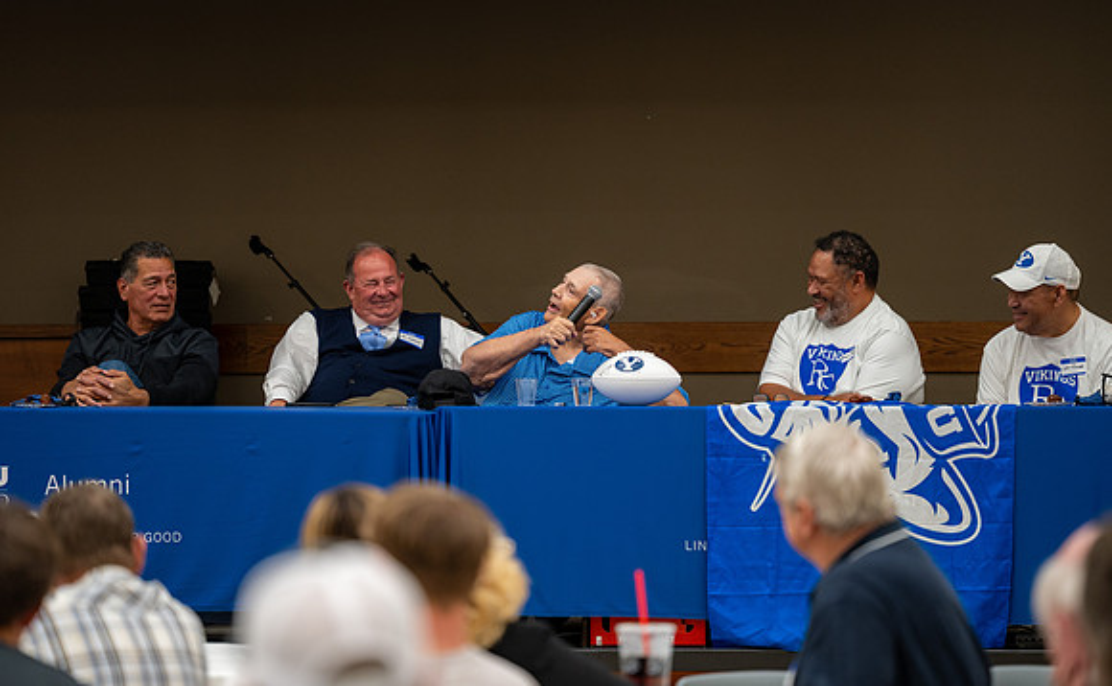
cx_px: 532
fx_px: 5151
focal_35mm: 171
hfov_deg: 12.3
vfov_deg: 7.6
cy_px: 365
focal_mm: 160
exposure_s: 1/125
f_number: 2.8
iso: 800
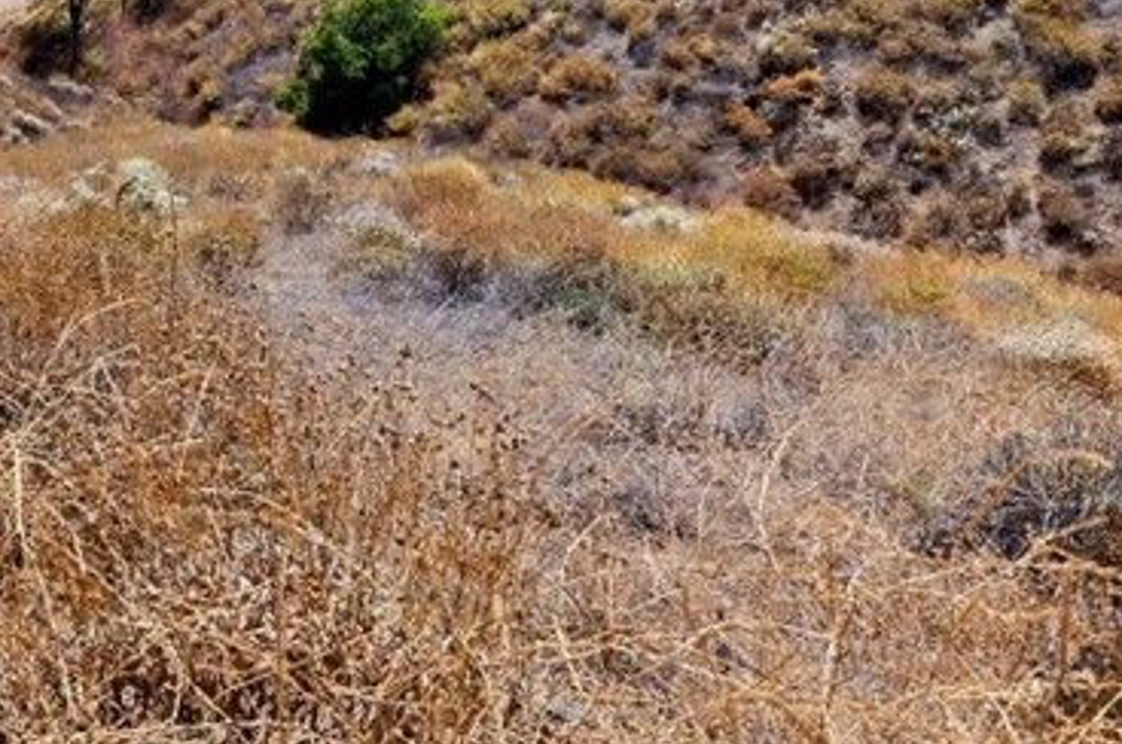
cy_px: 44
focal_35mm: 39
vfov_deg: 32.1
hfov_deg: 45.6
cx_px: 143
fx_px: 1213
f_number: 22
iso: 500
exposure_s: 1/160
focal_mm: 14
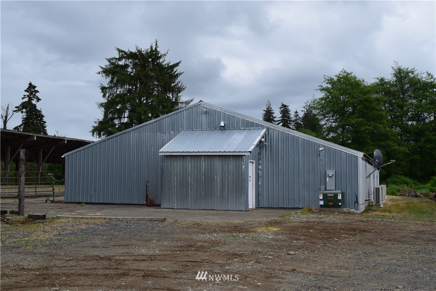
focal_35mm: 46
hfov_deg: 42.3
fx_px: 563
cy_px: 146
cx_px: 218
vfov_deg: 28.9
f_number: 10
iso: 400
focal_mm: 31
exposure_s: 1/320
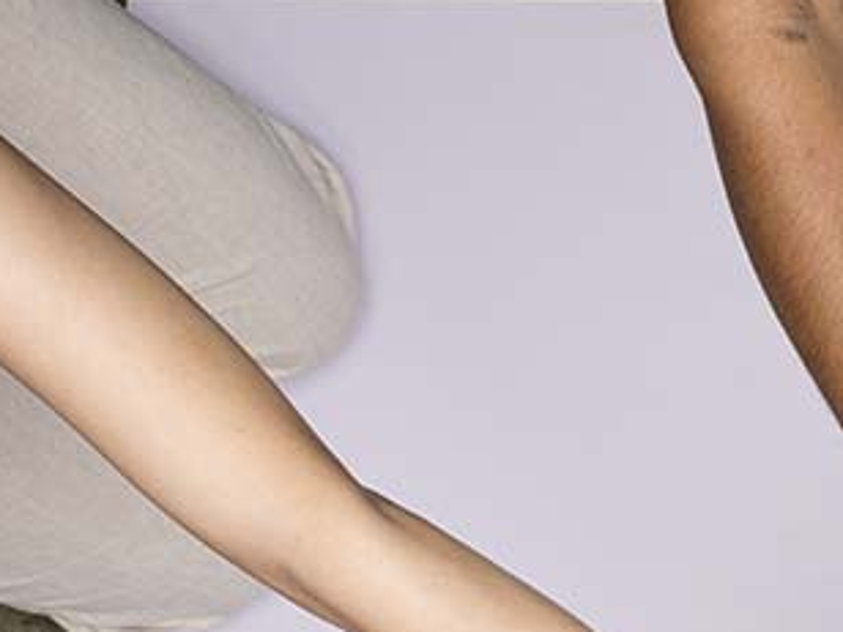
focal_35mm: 102
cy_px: 870
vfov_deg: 13.8
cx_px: 1128
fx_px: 2484
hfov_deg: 17.9
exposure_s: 1/200
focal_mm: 34
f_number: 7.1
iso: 64
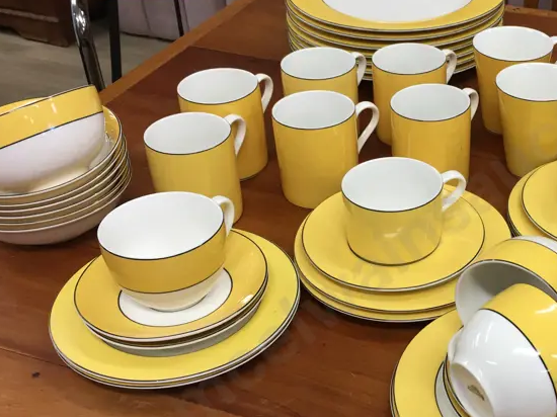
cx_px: 440
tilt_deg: -33.9
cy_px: 223
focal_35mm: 54
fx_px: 869
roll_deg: +0.3
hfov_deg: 34.5
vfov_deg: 27.0
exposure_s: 1/33
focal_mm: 4.15
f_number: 2.2
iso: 40
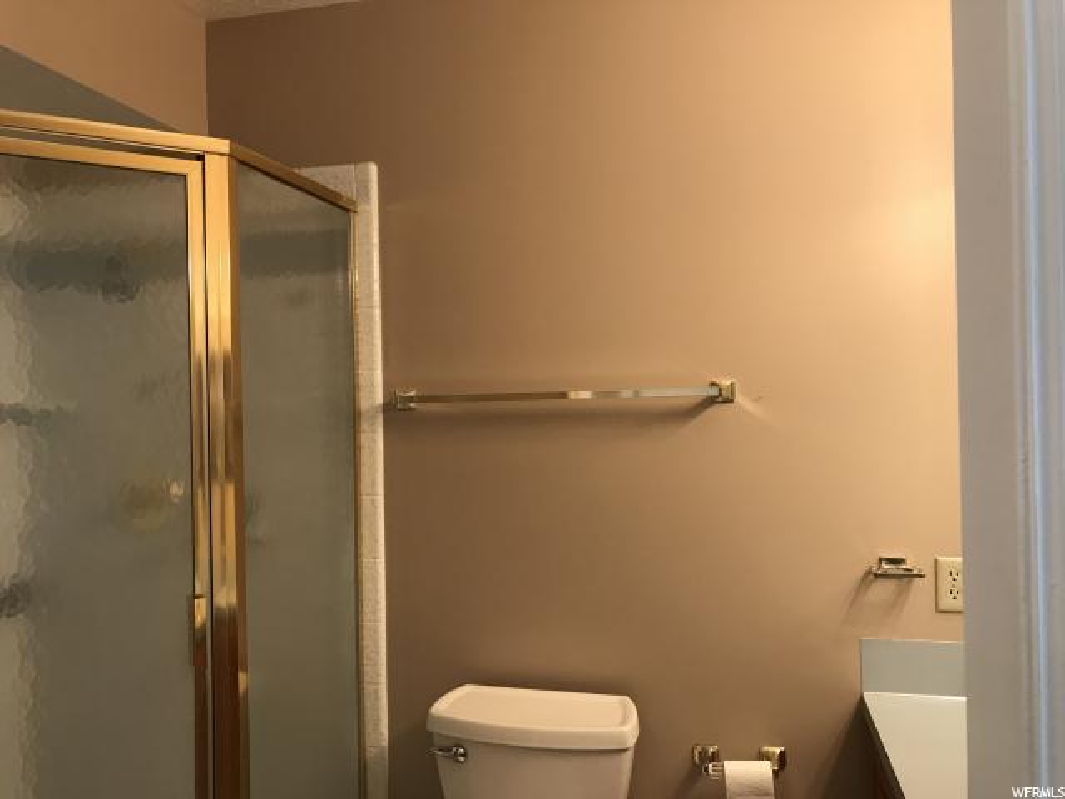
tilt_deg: +0.9
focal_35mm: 28
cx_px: 532
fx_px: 861
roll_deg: +1.4
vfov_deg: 49.7
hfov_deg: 63.4
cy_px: 400
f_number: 1.8
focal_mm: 3.99
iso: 40
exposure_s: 1/20
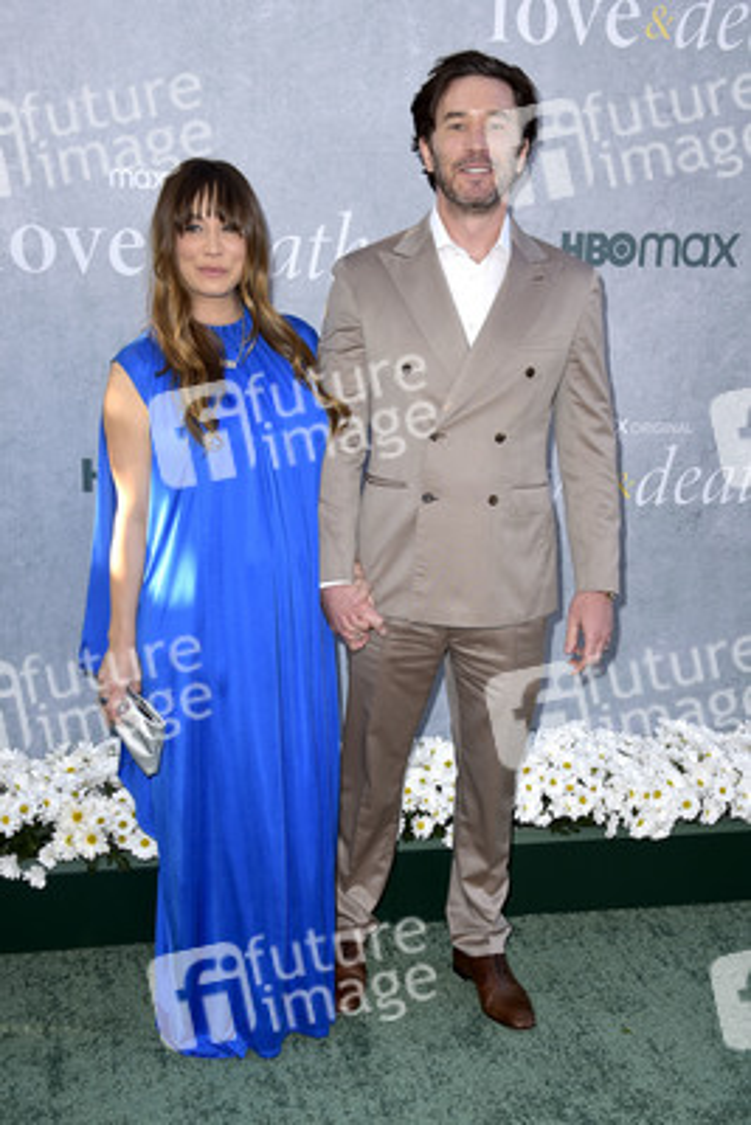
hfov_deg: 30.5
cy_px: 562
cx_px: 376
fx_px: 1376
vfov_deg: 44.5
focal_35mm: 44
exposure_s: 1/250
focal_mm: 44
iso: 250
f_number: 6.3
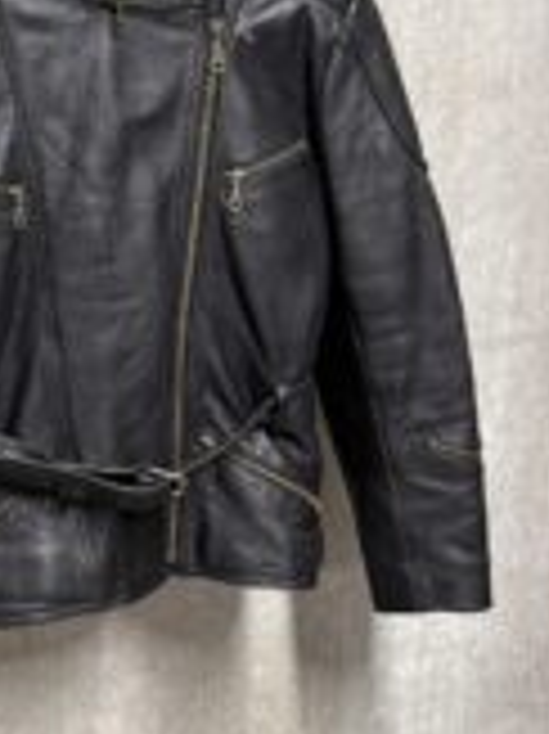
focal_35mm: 52
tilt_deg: -6.8
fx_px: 1101
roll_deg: +0.8
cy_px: 133
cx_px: 65
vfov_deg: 35.5
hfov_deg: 27.1
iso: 320
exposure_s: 1/50
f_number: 1.78
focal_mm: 6.76
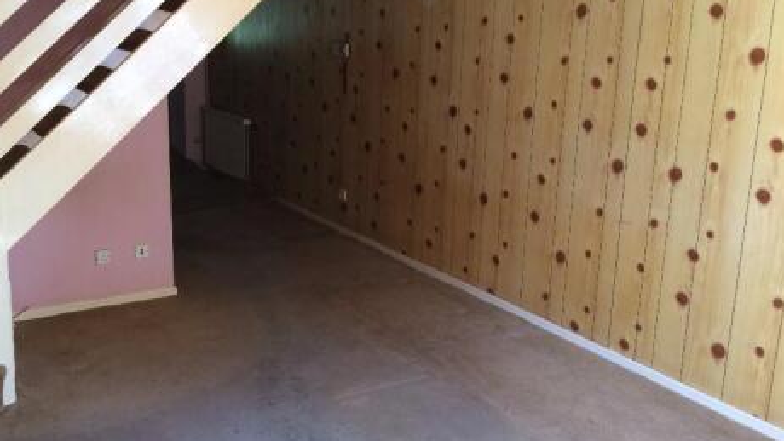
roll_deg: +0.4
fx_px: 832
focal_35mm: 40
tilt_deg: -14.8
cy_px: 193
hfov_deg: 50.1
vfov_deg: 29.7
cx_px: 304
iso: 50
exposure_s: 1/30
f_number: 2.2
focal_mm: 4.15
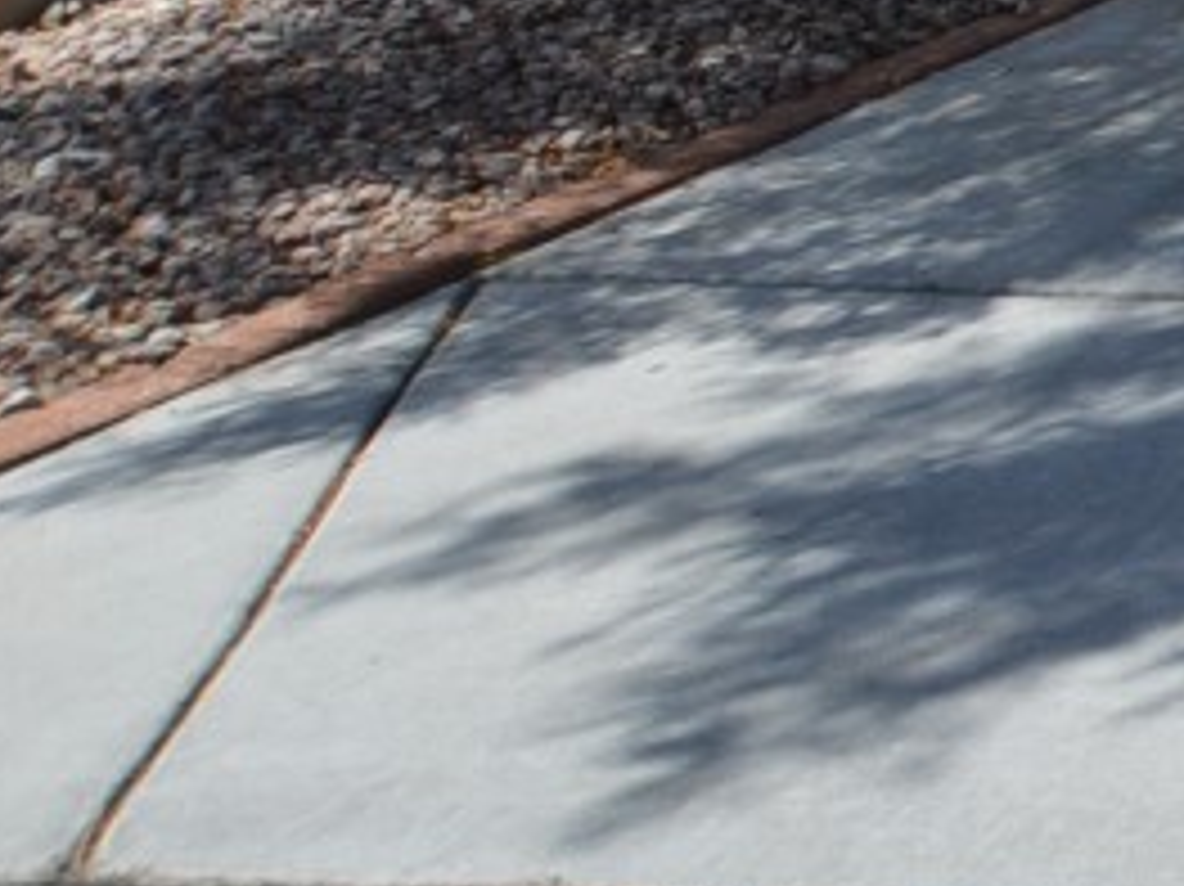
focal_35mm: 89
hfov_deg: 11.3
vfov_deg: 14.2
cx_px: 3624
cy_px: -828
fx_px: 3043
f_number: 8
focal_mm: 10
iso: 100
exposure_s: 1/250
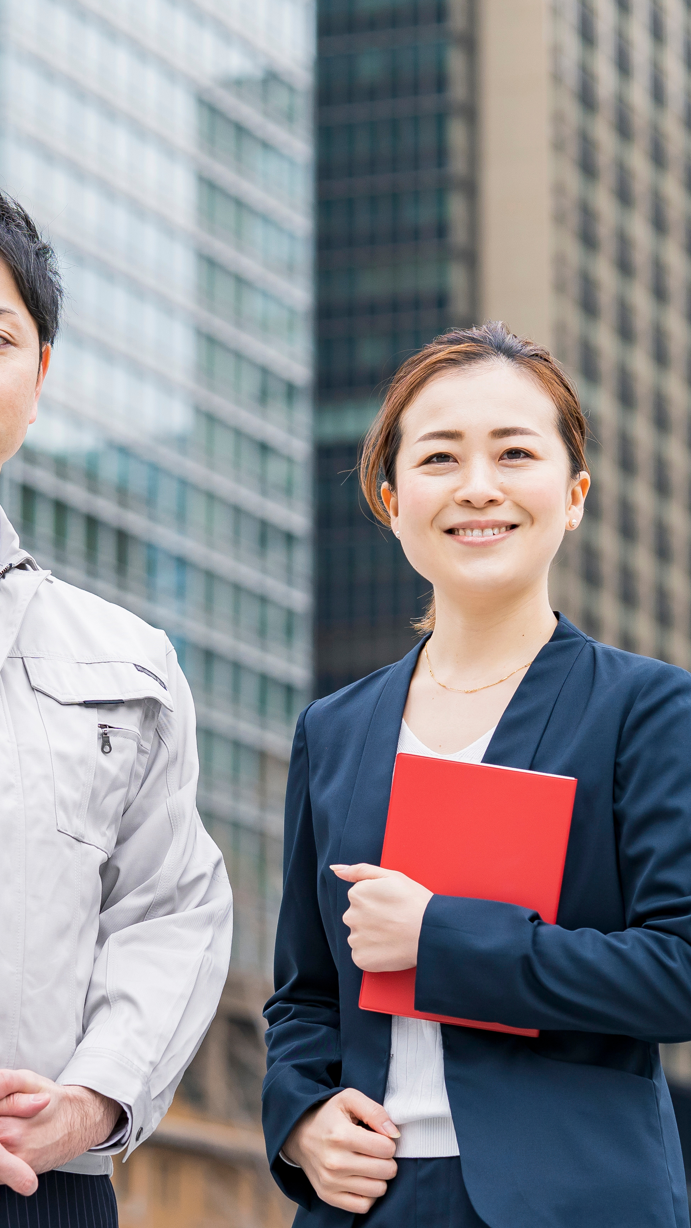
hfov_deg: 7.9
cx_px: 278
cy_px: 696
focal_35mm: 154
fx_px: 5017
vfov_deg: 14.0
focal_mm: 85
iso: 400
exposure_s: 1/500
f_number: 4
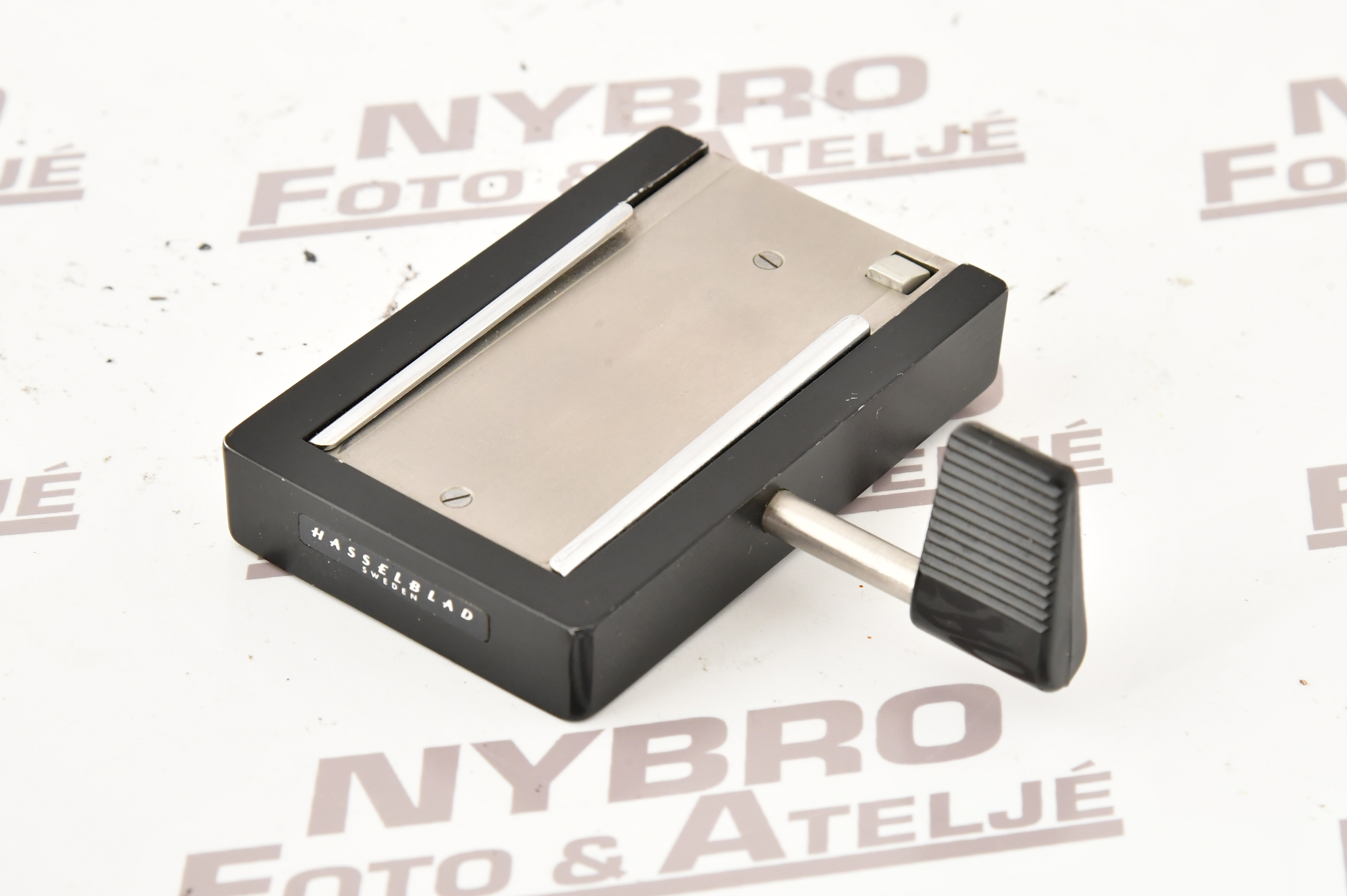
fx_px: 4486
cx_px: 674
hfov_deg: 17.1
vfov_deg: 11.4
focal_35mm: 120
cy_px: 448
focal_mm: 120
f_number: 13
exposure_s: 1/160
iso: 1600
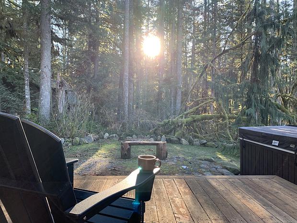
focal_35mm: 26
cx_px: 148
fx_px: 223
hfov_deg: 67.2
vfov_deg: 53.2
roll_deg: +0.0
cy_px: 112
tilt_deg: -0.5
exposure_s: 1/121
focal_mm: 4.25
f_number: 1.8
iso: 80
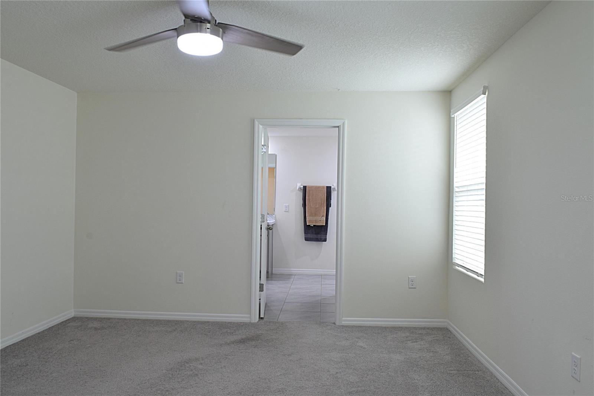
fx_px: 445
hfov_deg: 67.4
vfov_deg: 47.9
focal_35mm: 27
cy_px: 198
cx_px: 297
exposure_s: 1/3
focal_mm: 18
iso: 200
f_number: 13
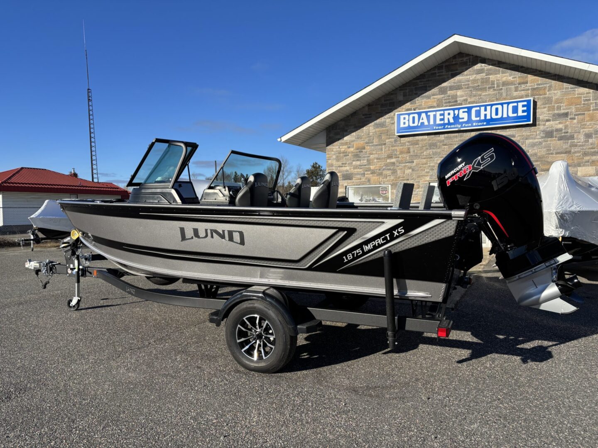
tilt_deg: -2.1
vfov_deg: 53.1
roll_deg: +0.2
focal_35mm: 26
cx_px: 299
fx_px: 449
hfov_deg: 67.3
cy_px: 224
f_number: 1.6
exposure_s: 1/2933
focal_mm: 5.96
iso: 50
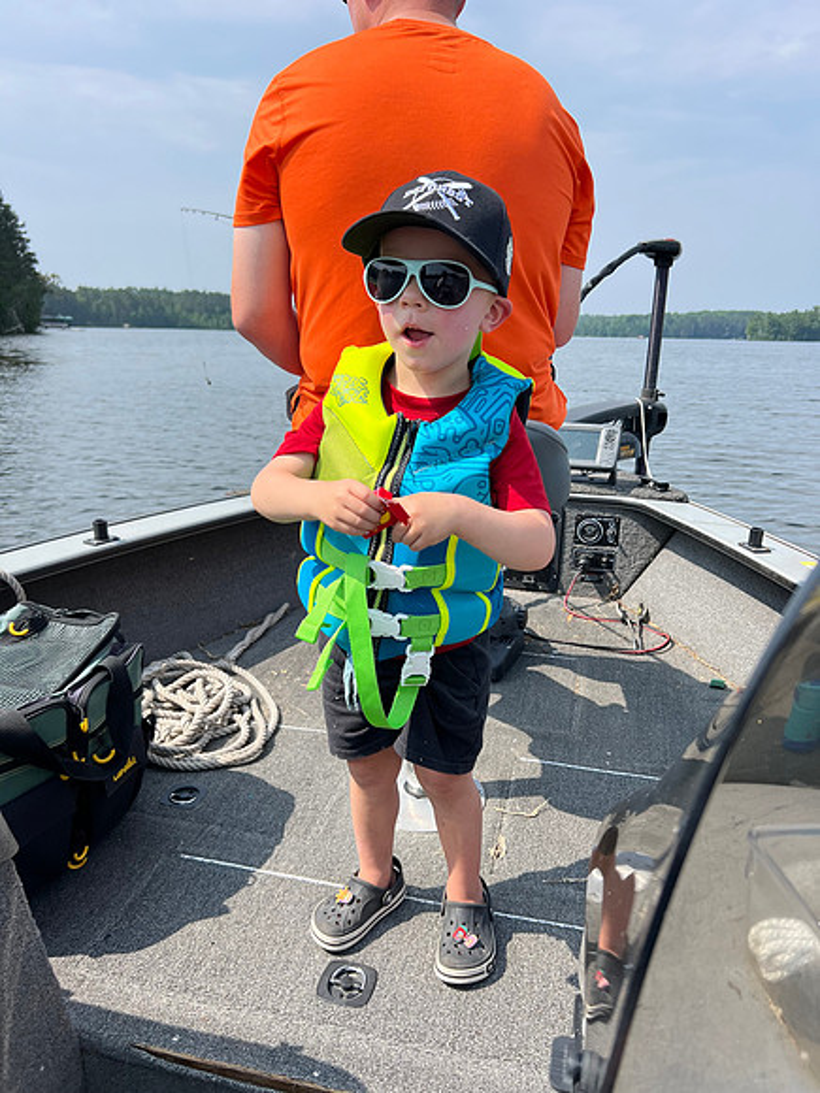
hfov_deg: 53.1
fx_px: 821
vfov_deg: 67.3
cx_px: 410
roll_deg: -1.6
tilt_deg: -13.0
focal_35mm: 26
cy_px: 546
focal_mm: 5.7
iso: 50
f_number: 1.5
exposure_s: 1/2695
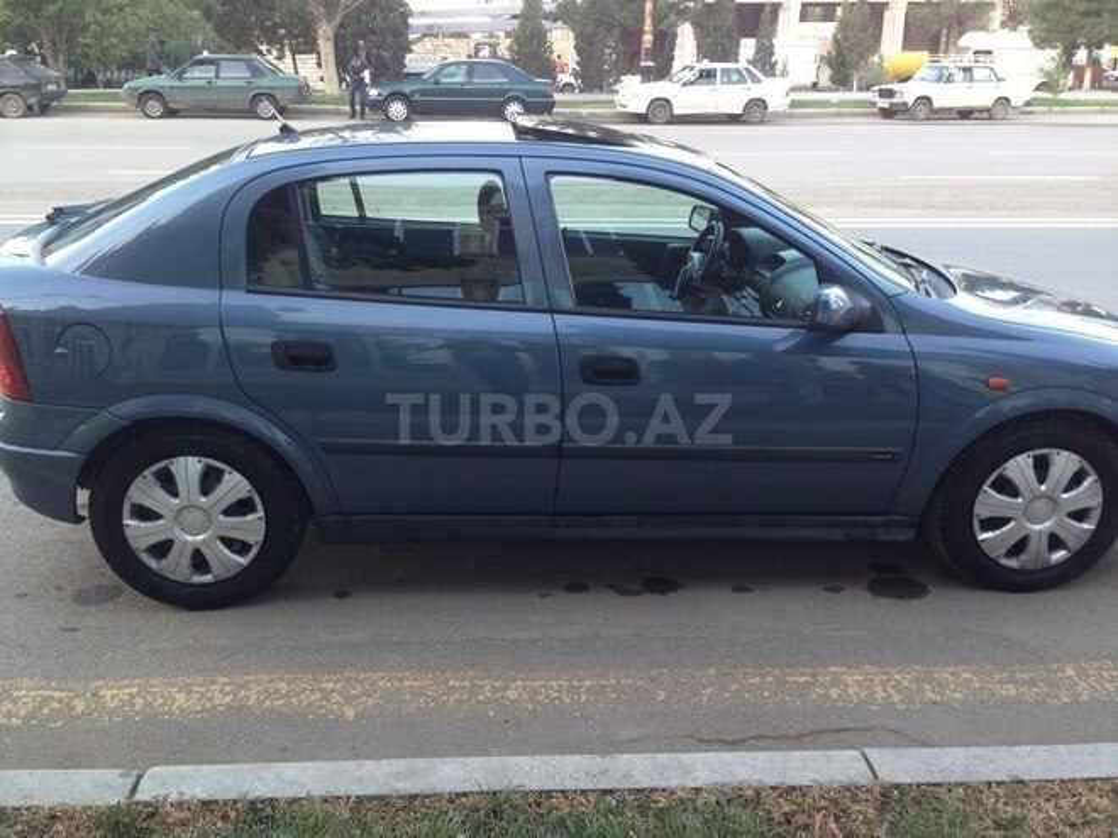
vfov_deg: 42.9
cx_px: 559
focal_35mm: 33
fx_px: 1066
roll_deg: +0.3
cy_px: 419
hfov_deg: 55.4
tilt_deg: -17.4
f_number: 2.4
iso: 50
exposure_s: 1/24
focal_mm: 4.12
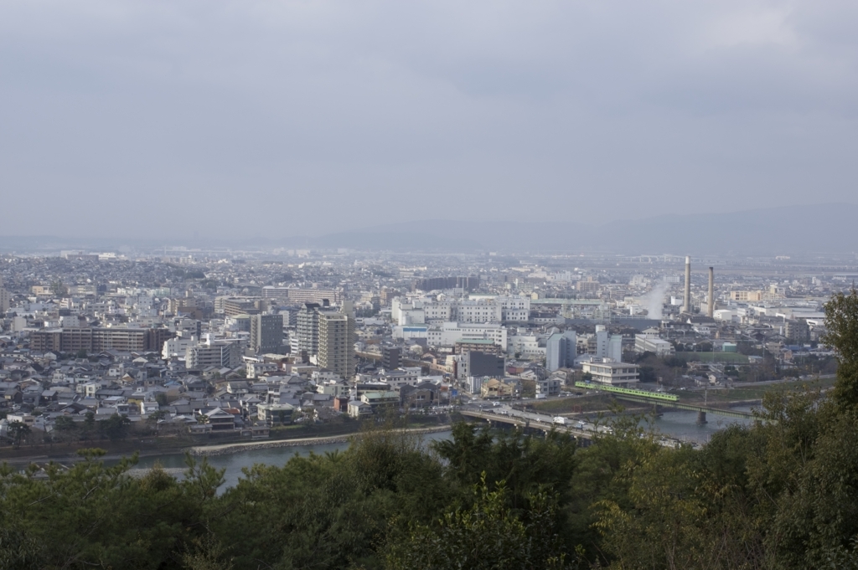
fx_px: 1238
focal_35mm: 52
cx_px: 429
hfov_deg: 38.2
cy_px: 285
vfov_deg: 25.9
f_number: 11
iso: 100
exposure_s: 1/160
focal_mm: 35
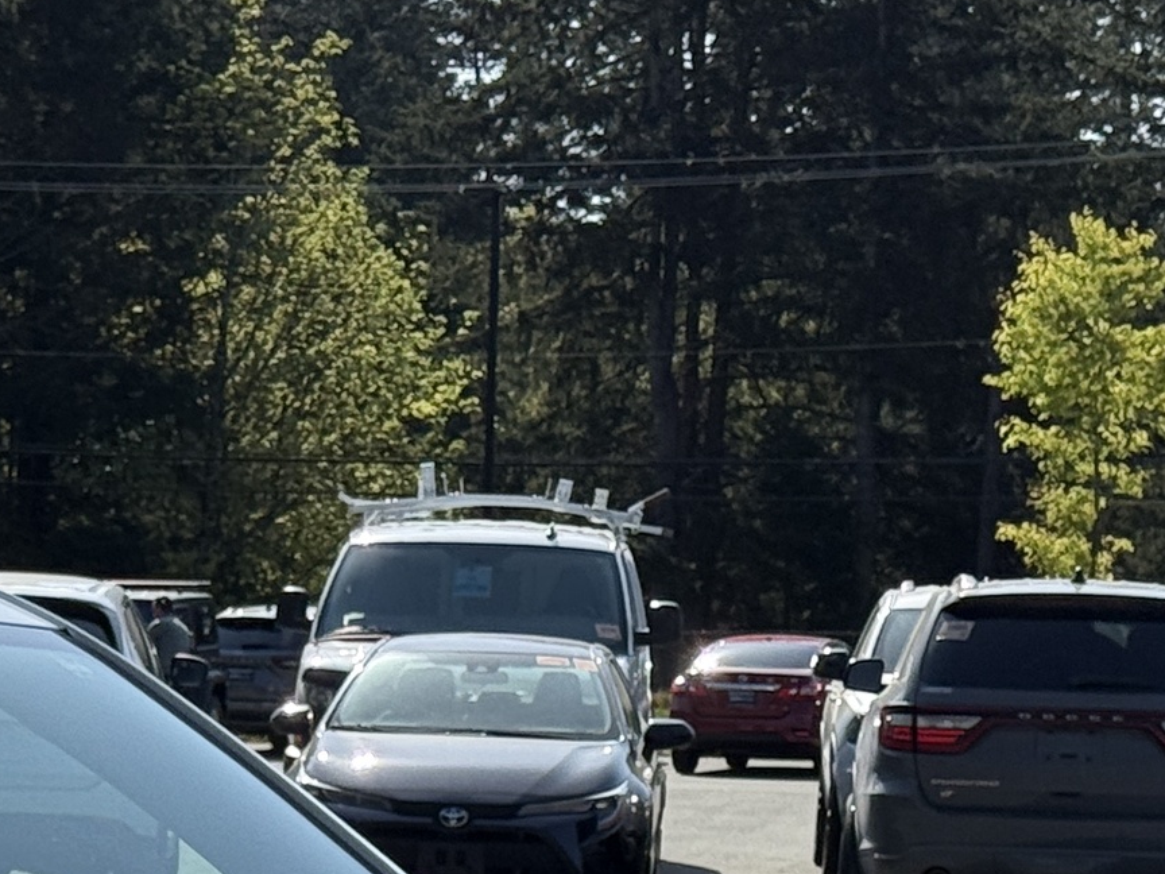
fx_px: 5385
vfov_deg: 9.0
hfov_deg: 12.0
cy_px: 1323
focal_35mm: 160
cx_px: -278
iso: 100
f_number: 1.78
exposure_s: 1/5587
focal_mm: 6.76
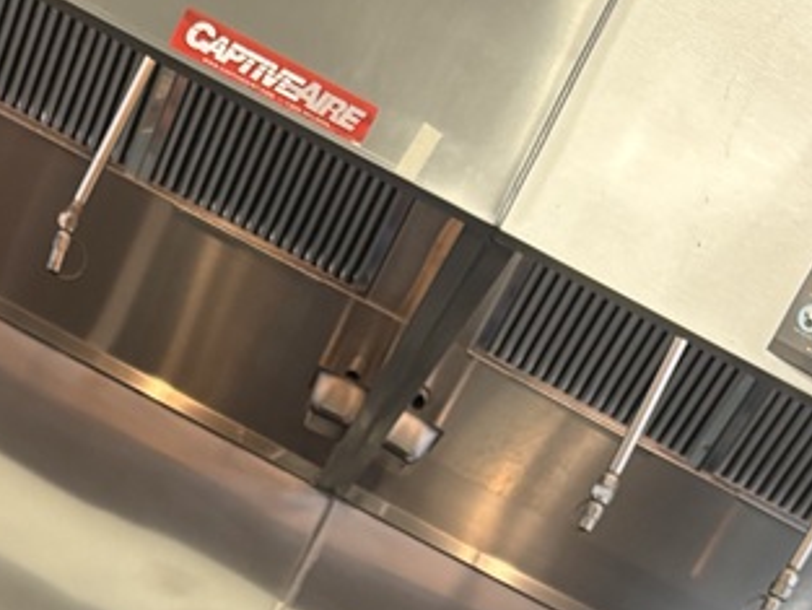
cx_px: 112
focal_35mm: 85
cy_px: 932
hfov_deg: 22.6
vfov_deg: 15.9
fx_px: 1995
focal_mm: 5.96
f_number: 1.6
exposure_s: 1/60
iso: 250
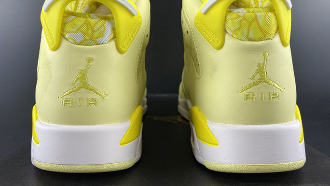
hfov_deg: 66.1
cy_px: 64
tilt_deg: -1.5
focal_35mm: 29
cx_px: 167
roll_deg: +0.0
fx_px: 254
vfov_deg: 39.8
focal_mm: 4.25
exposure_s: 1/100
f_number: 1.8
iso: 64
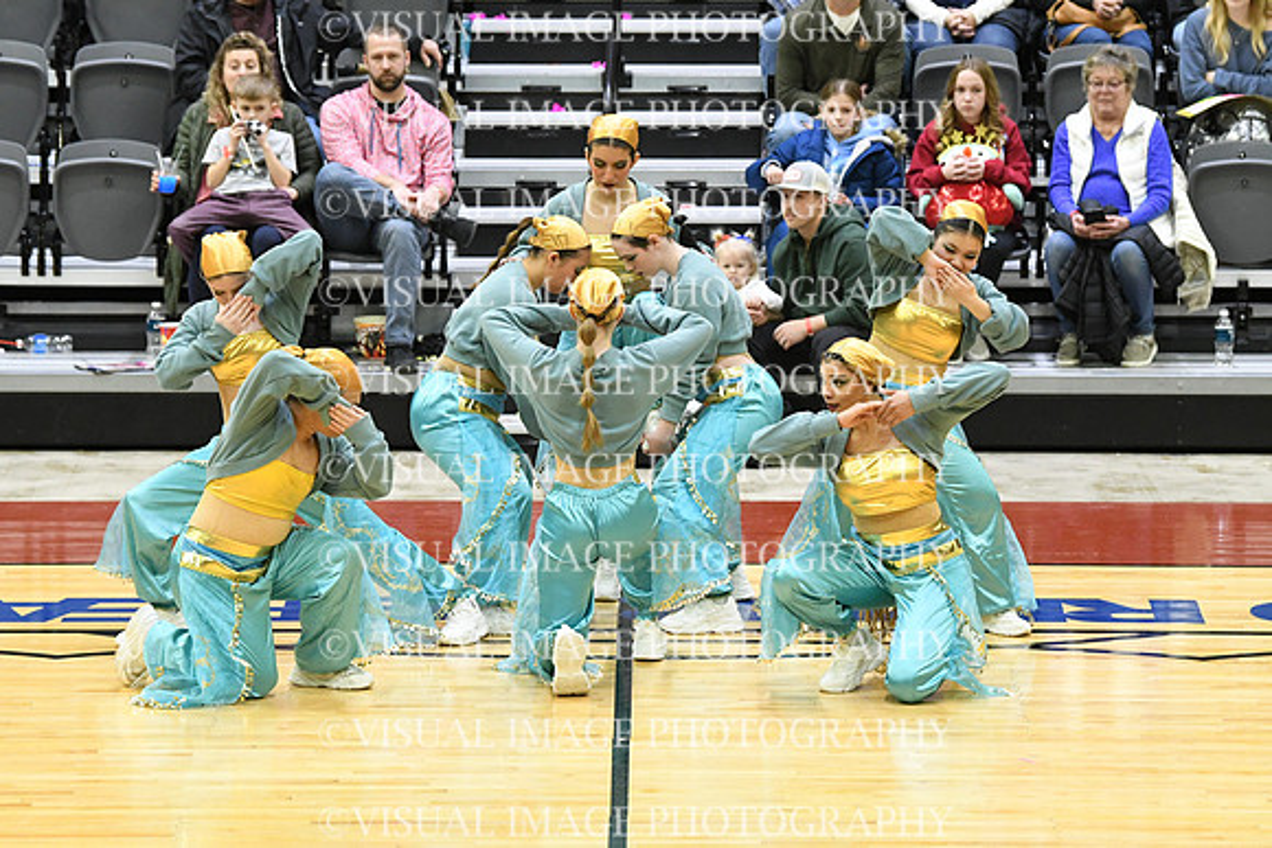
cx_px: 636
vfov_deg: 6.8
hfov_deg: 10.2
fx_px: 7139
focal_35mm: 202
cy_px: 424
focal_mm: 135
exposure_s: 1/250
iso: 5000
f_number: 4
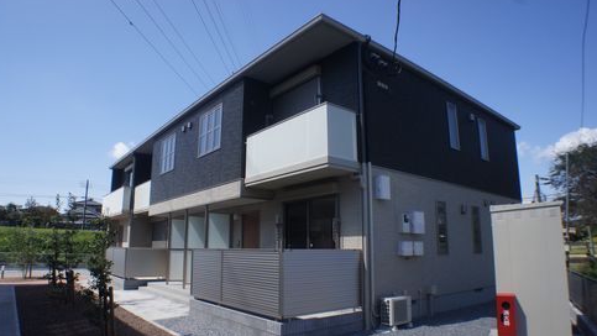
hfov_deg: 71.9
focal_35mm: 26
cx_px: 295
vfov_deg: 44.3
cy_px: 189
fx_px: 412
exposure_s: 1/640
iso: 200
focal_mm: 16
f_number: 6.3
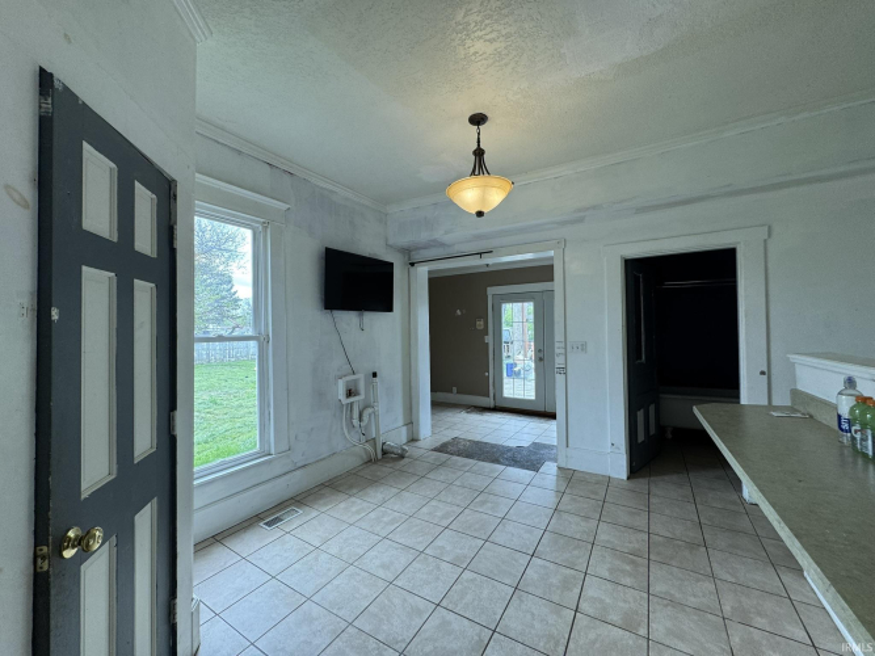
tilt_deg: +0.2
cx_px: 438
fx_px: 354
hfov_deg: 102.1
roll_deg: +2.1
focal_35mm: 14
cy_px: 328
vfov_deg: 85.7
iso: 80
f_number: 2.2
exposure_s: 1/120
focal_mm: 2.22
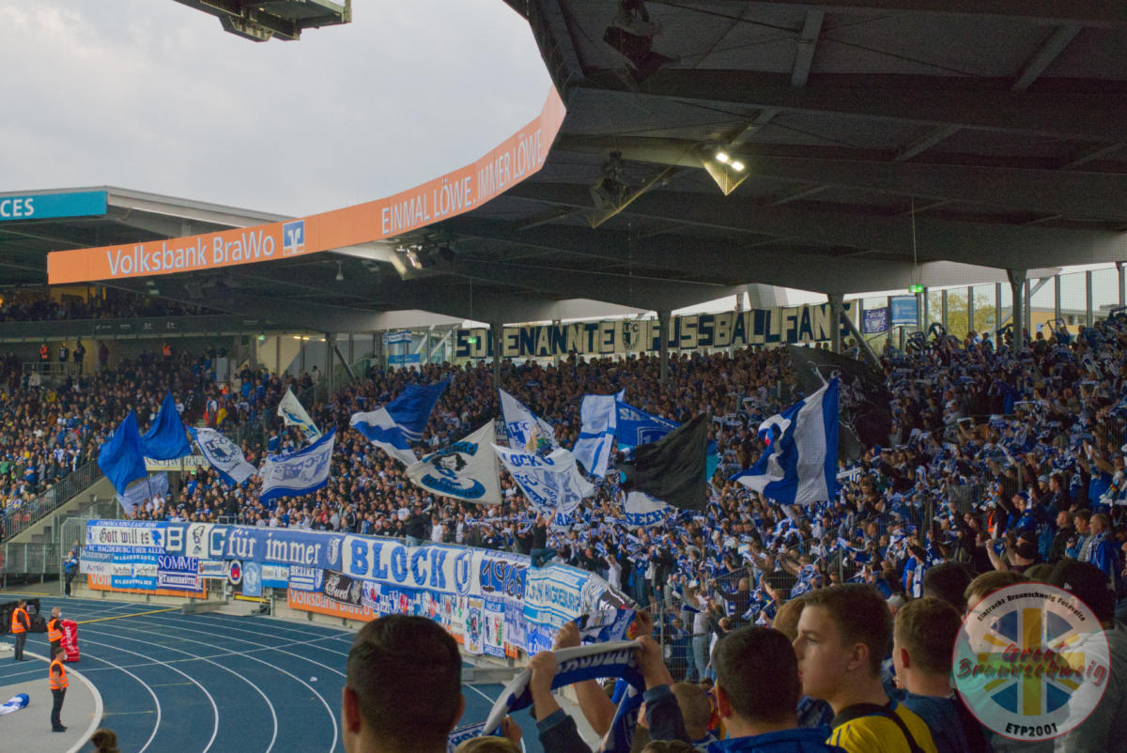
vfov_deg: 23.4
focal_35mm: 58
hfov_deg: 34.5
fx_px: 1817
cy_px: 376
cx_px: 564
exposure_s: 1/320
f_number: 5.6
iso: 800
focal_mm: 21.3
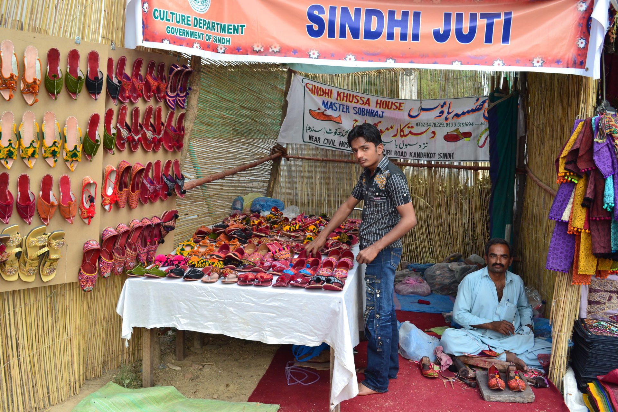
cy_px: 206
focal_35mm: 36
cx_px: 309
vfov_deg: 36.9
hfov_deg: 53.1
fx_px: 618
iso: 400
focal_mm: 24
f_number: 9
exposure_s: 1/125
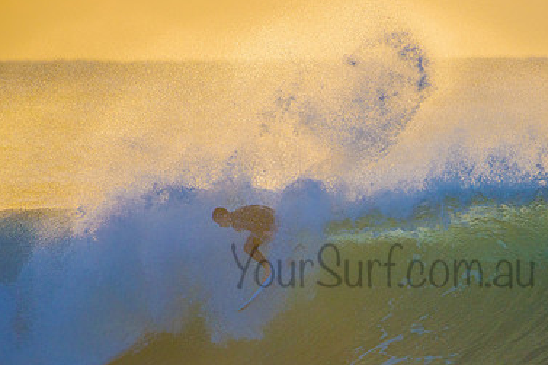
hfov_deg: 2.7
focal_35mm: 770
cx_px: 381
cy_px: 254
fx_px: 11715
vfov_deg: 1.8
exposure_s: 1/2500
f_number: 5.6
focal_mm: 500
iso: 800
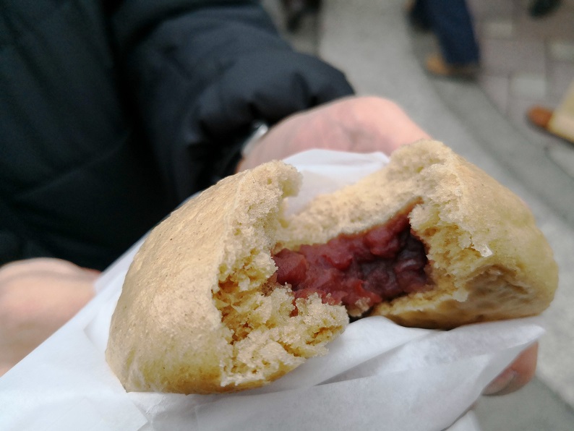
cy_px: 216
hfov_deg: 65.3
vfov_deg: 51.4
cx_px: 287
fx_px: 448
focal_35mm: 27
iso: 200
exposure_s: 1/900
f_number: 1.6
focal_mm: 3.95
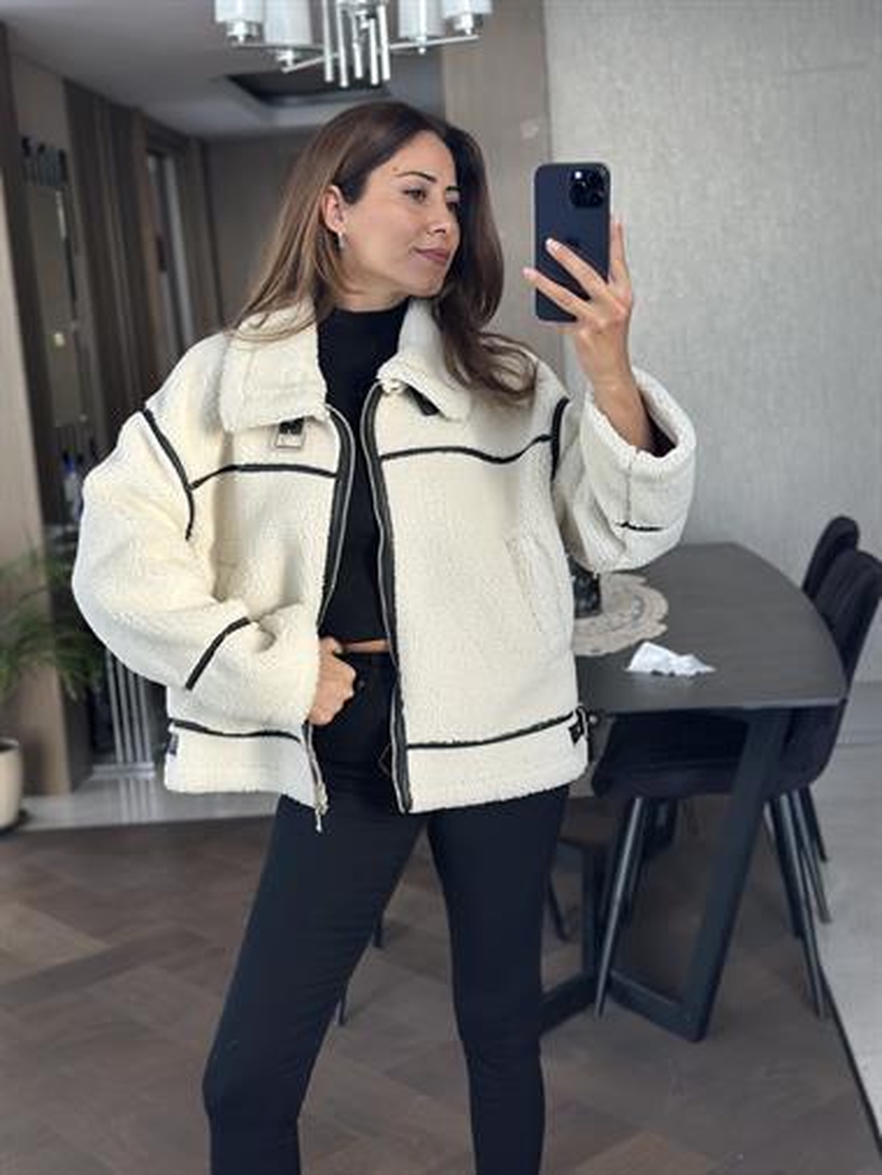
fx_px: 1629
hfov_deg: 30.3
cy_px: 588
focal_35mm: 48
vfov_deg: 39.6
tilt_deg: -17.8
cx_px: 441
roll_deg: +4.3
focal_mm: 6.86
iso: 250
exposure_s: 1/60
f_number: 1.78
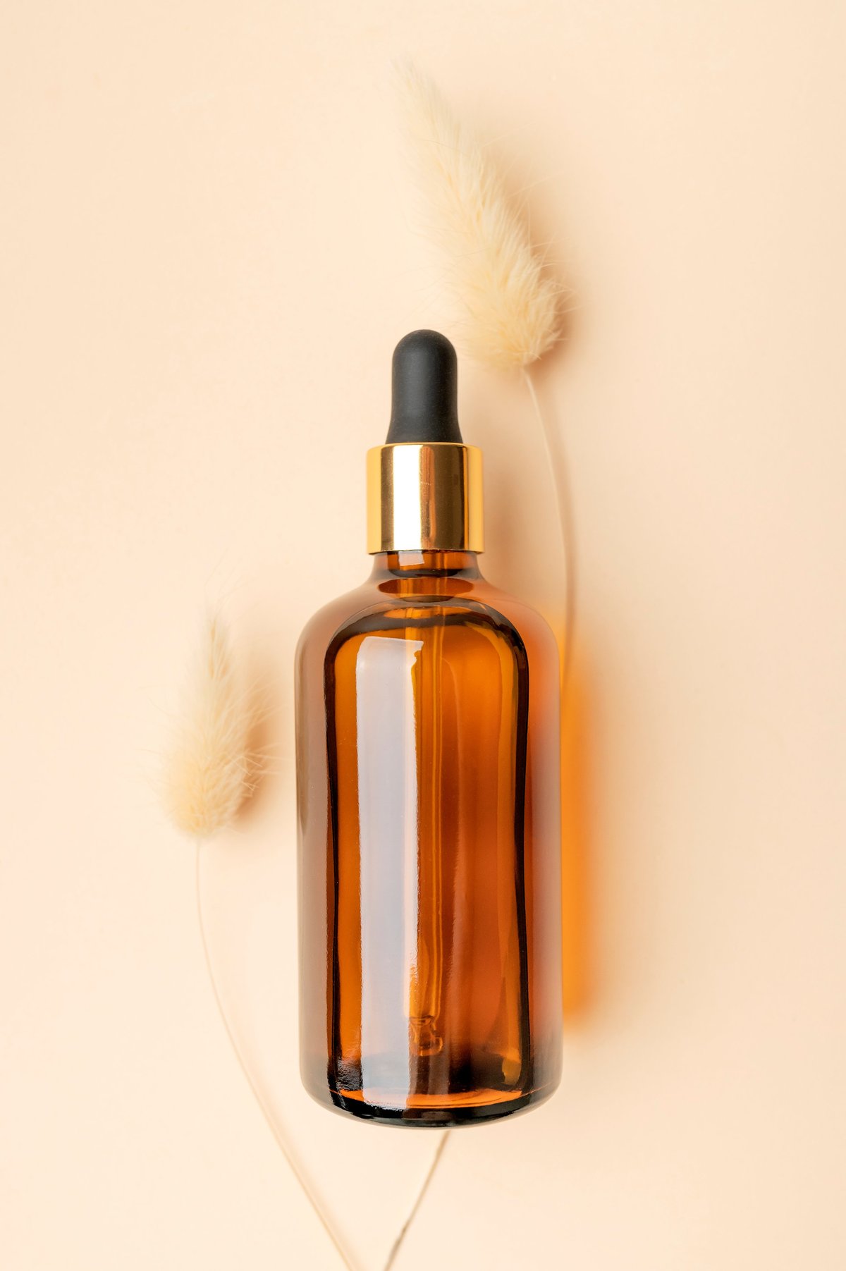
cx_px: 423
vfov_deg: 54.5
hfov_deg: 37.8
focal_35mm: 35
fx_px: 1235
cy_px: 636
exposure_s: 1/160
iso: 640
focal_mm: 35
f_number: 6.3
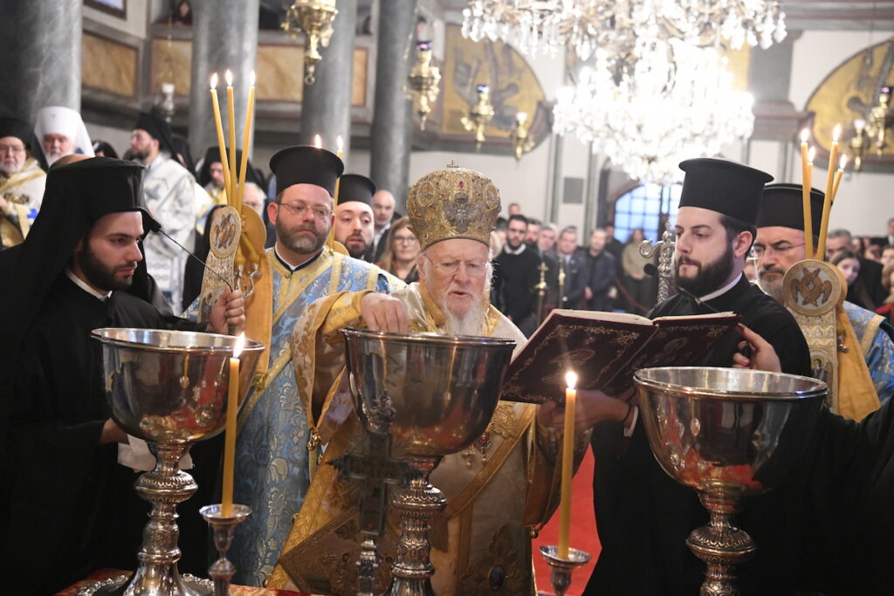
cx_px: 447
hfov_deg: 38.2
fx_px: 1291
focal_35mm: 52
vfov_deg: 26.0
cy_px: 298
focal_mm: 52
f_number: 4
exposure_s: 1/80
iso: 8000
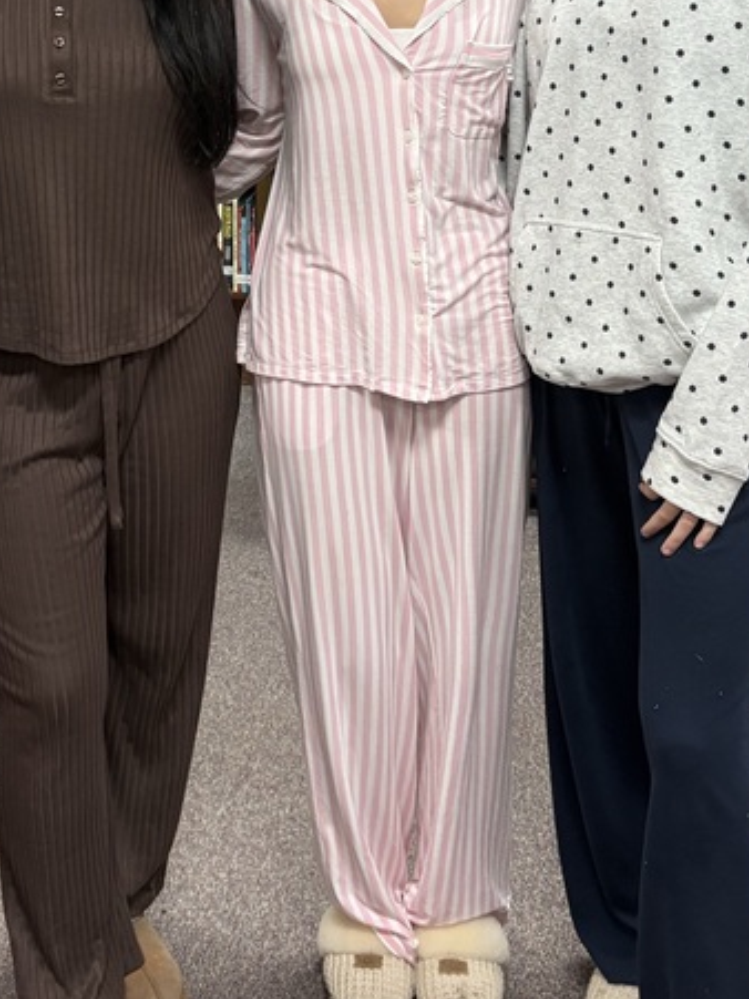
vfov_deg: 31.7
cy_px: 171
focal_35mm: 59
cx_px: 215
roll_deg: +1.4
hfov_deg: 24.6
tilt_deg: -9.8
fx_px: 1703
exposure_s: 1/60
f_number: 1.6
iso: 250
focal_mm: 5.96
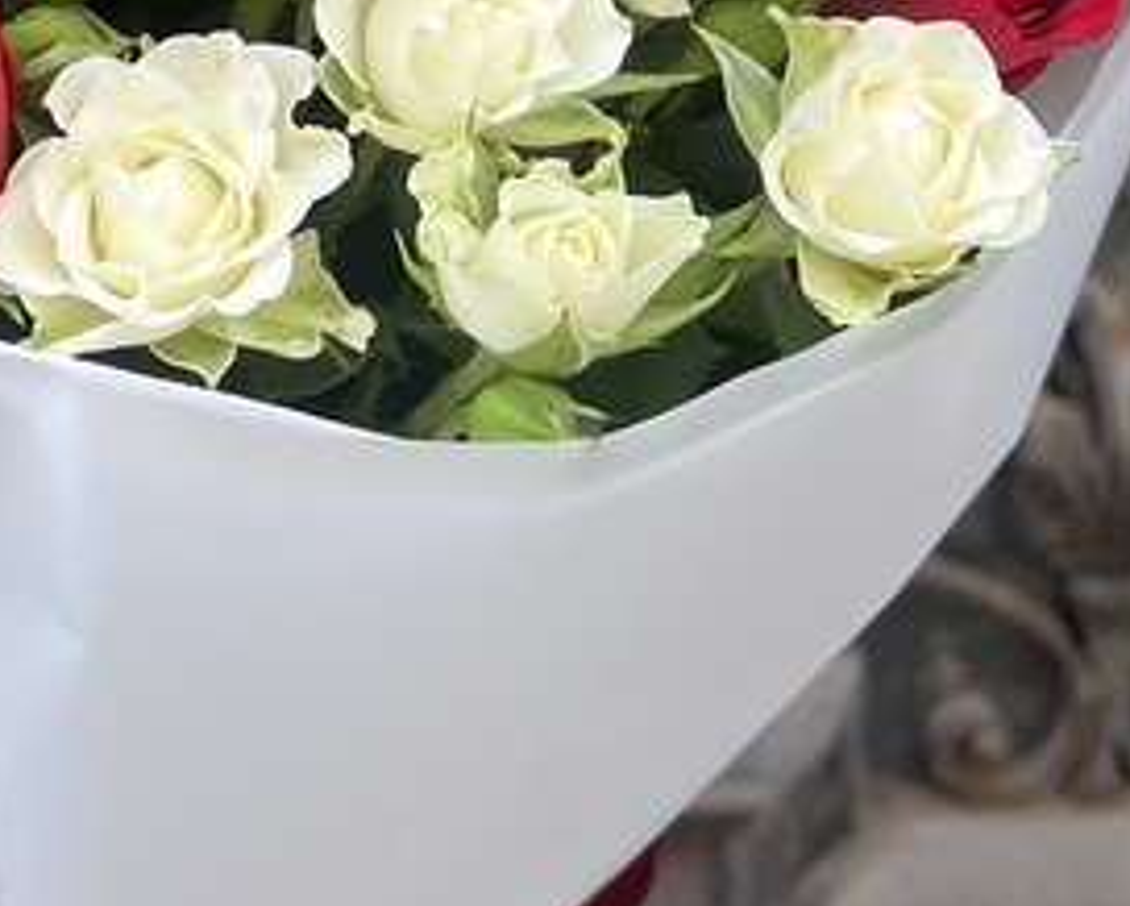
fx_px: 3146
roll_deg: +3.8
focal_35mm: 94
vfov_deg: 16.1
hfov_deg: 19.9
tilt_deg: -13.5
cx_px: 91
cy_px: 29
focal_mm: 5.7
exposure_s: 1/1183
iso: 50
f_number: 1.5
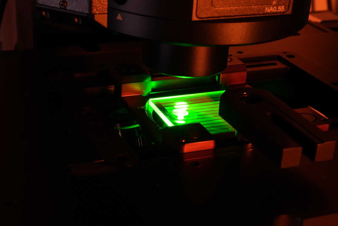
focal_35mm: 70
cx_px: 169
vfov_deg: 19.5
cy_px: 113
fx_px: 657
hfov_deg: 28.8
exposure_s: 10
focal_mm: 70
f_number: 20
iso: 100
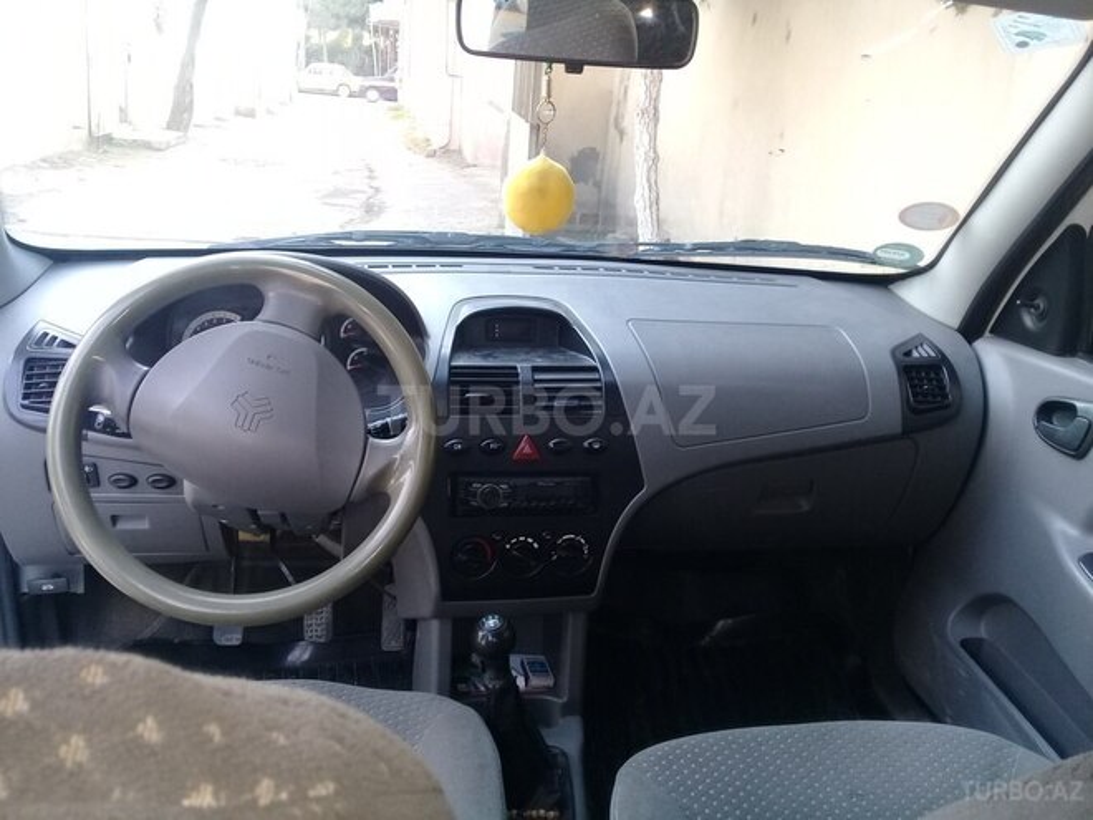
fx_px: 979
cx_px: 546
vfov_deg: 45.4
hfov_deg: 58.4
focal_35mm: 31
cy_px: 410
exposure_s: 1/50
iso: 64
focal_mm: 3.3
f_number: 2.2
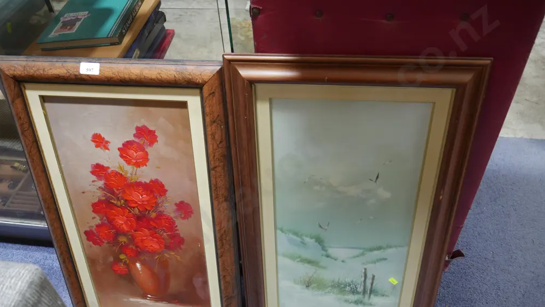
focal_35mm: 31
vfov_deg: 37.7
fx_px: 448
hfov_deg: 62.6
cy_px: 180
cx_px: 271
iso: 400
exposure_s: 1/60
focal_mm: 14
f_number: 3.5
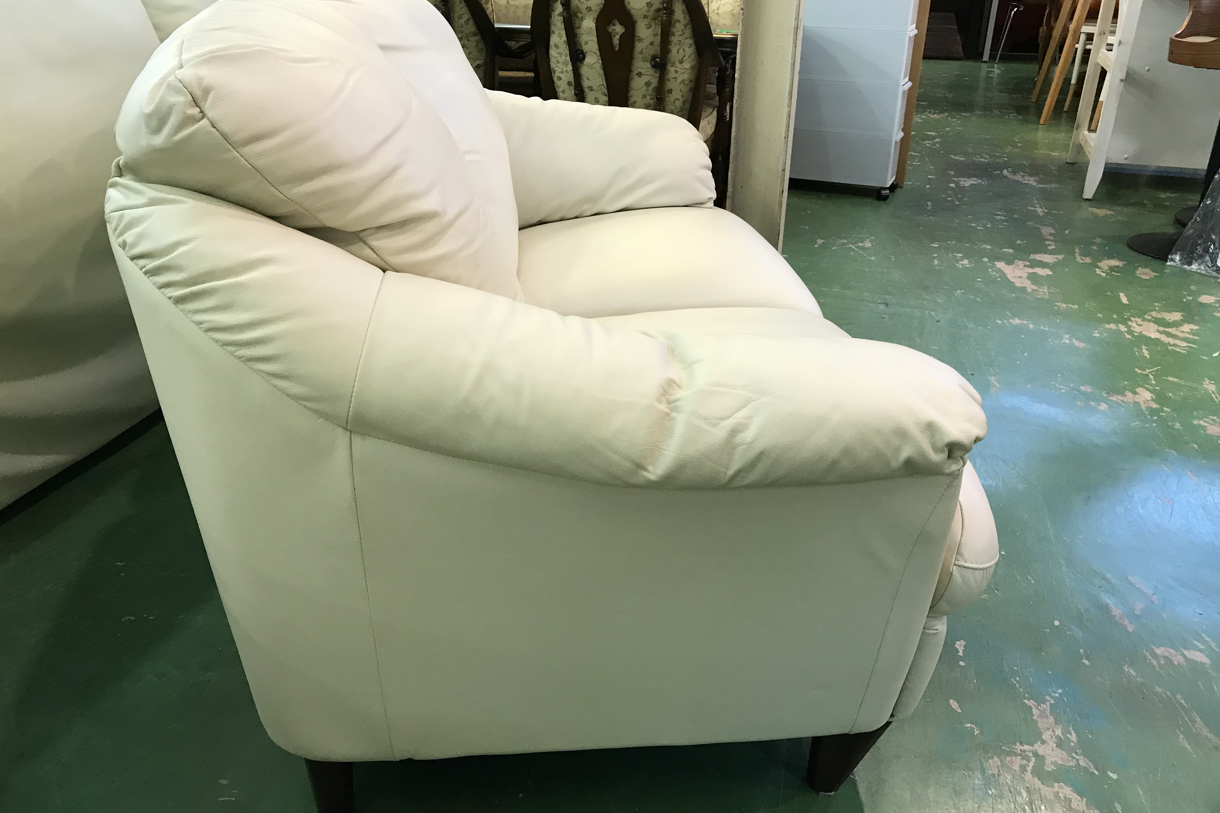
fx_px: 1017
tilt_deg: -26.2
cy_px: 427
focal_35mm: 30
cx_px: 605
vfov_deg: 43.6
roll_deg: -3.1
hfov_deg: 61.9
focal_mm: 3.99
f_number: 1.8
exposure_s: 1/25
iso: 32
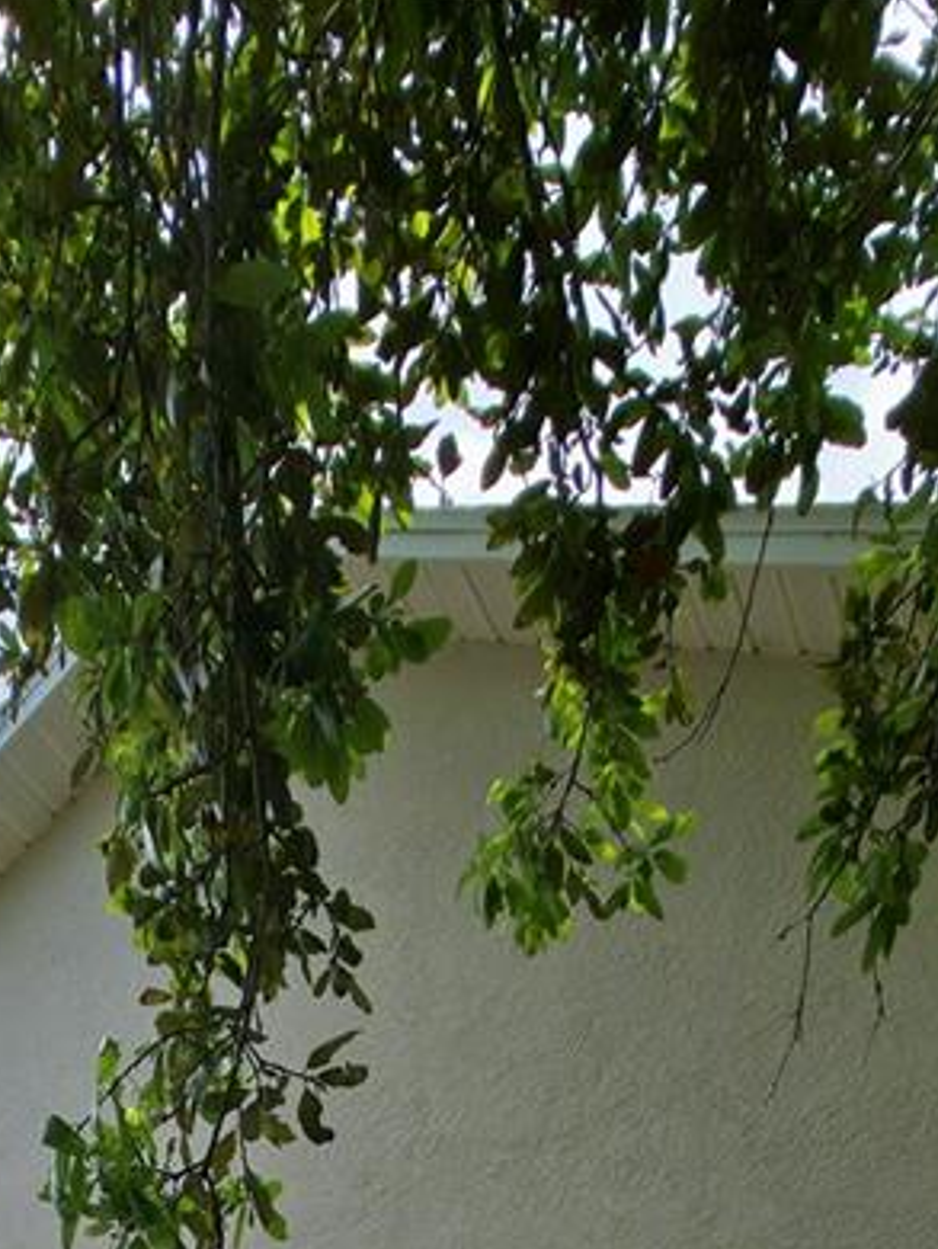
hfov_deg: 35.4
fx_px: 1444
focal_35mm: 40
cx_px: 263
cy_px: 1902
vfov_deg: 28.5
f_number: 1.9
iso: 20
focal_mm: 2.2
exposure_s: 1/10000
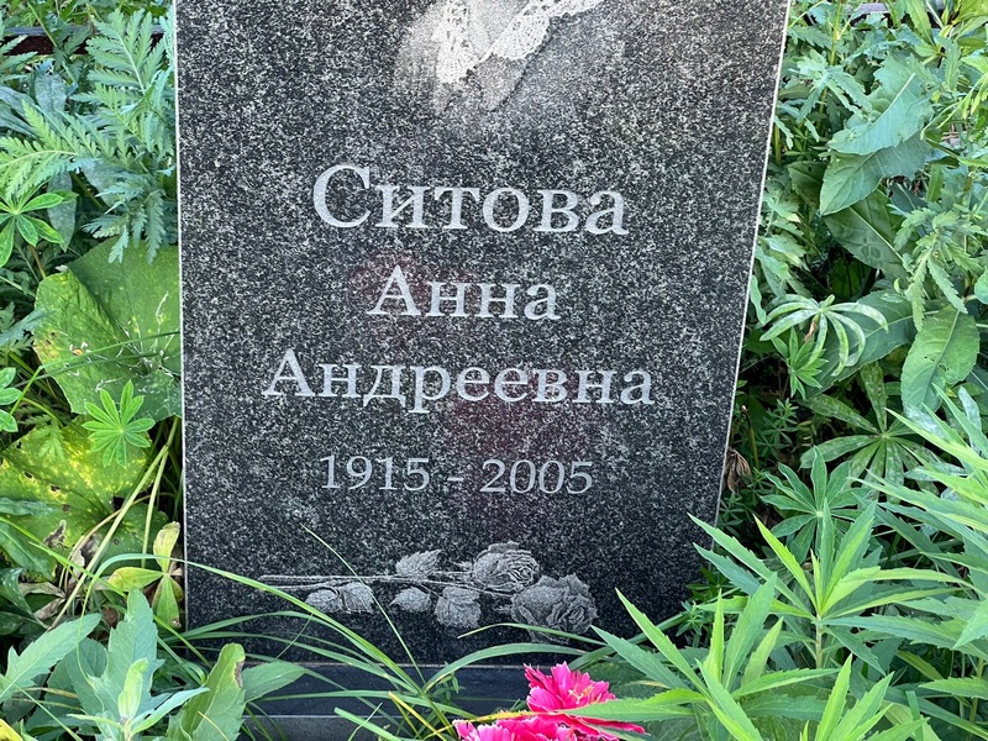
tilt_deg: -30.3
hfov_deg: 25.3
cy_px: 370
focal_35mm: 77
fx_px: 2198
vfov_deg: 19.1
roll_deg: -1.6
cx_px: 494
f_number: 2.8
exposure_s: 1/99
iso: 125
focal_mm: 9
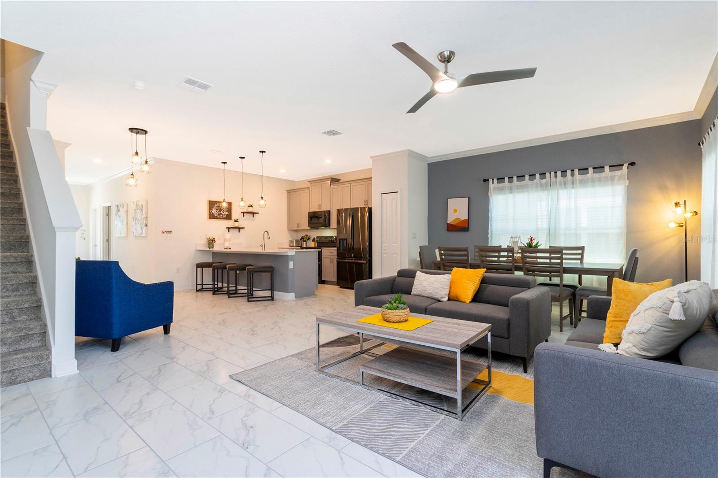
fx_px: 339
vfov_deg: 70.4
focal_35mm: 17
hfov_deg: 93.3
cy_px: 239
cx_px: 359
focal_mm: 17
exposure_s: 1/20
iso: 800
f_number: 10
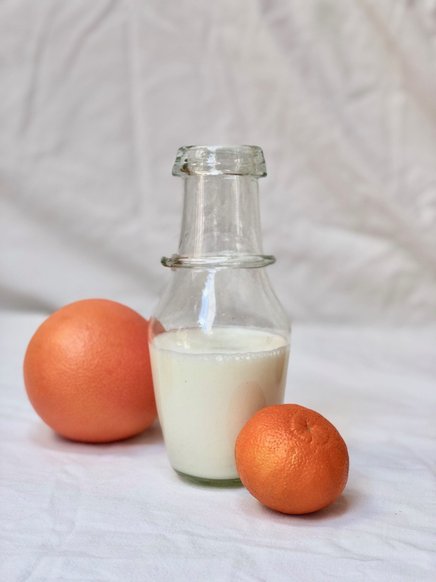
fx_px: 957
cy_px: 291
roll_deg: -0.2
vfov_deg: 33.8
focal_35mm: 57
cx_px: 218
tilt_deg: -10.1
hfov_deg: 25.7
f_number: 2.8
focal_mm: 6.6
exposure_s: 1/120
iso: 40
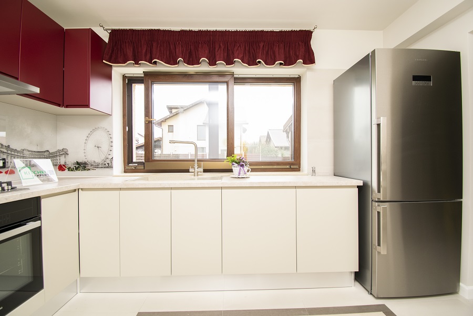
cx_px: 236
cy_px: 158
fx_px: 197
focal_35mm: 15
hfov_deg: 100.4
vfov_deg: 77.3
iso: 320
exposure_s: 1/20
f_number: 6.3
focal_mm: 10
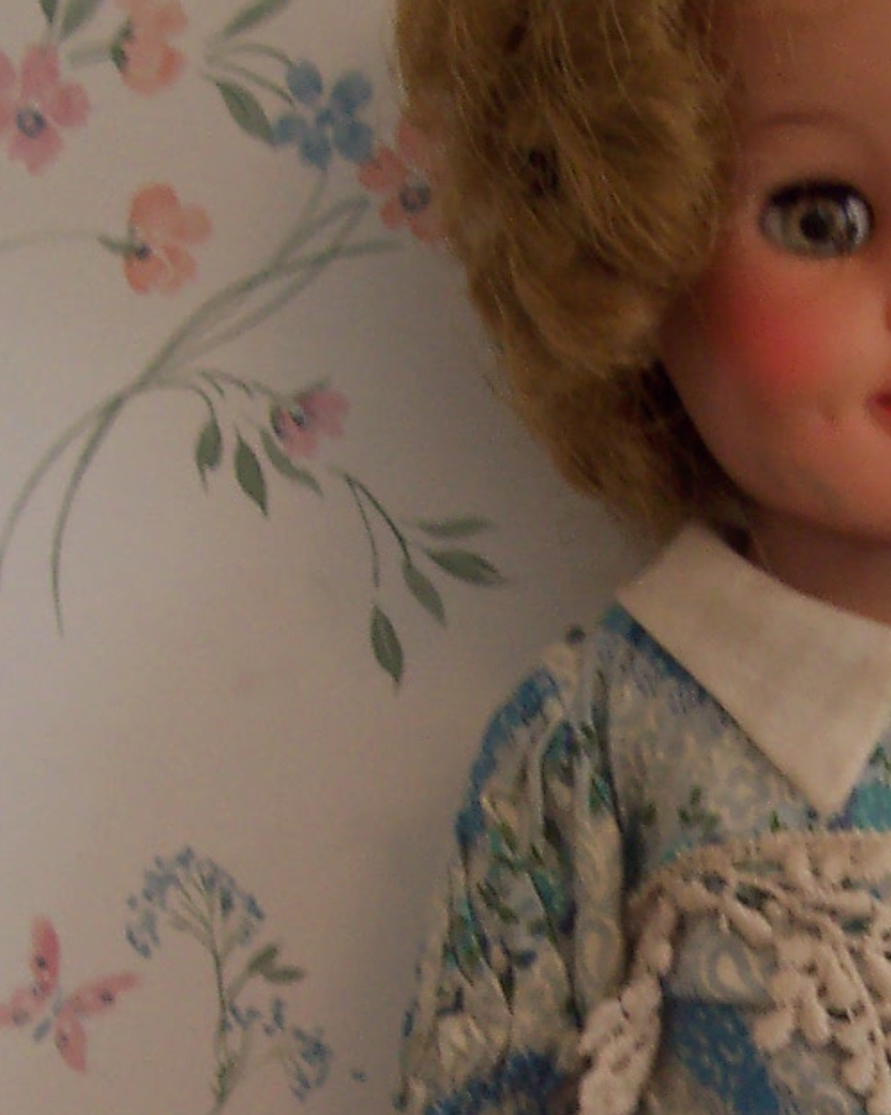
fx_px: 3166
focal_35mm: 96
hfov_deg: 15.8
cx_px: 841
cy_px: 1038
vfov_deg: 19.5
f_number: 2.8
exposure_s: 1/60
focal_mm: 5.6
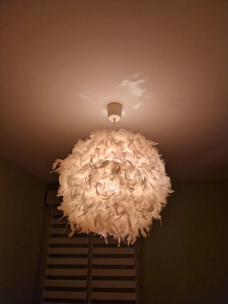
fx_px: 202
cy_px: 152
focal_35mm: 23
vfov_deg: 73.9
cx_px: 114
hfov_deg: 58.9
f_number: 1.8
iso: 200
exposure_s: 1/100
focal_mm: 5.4
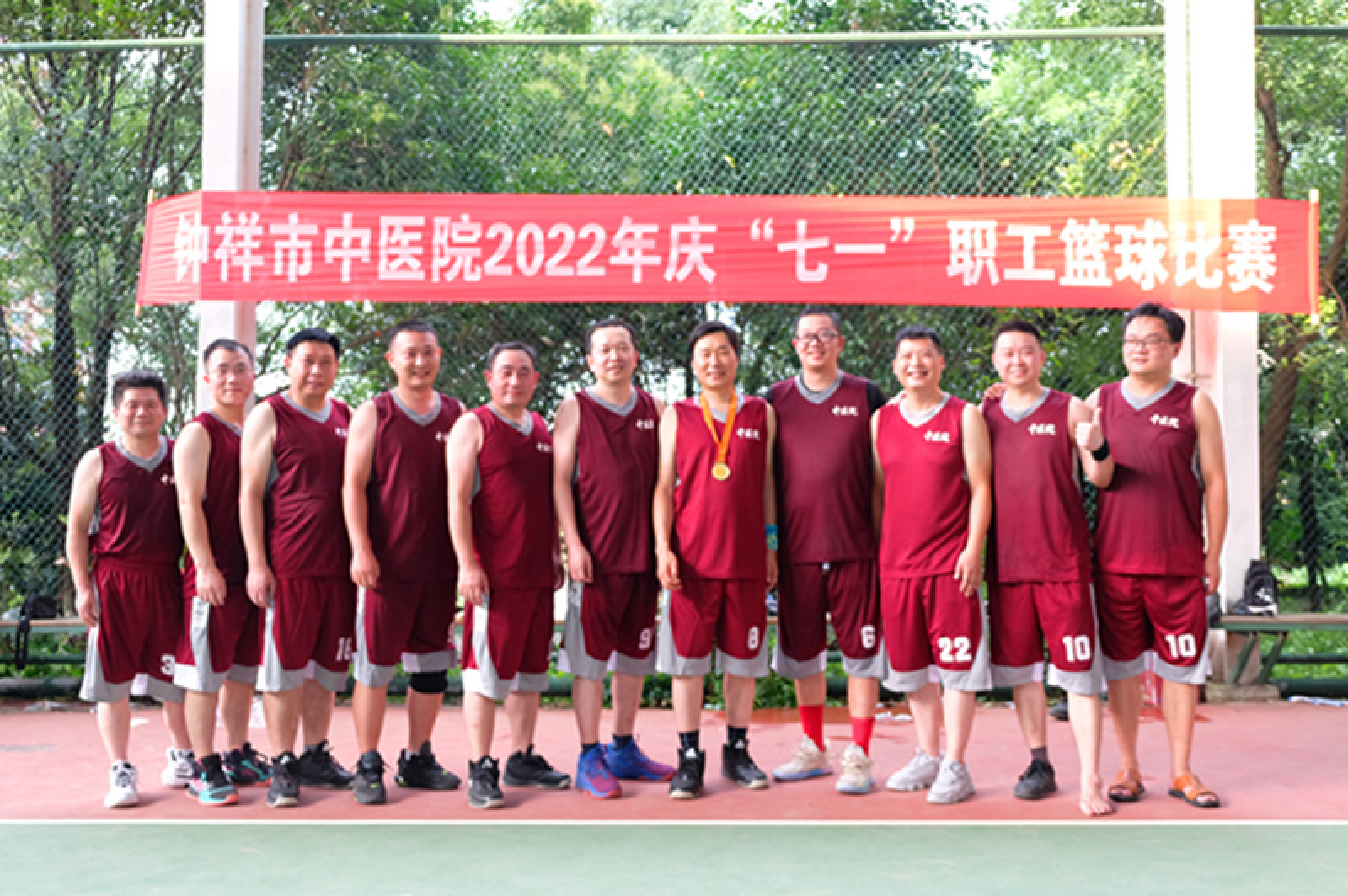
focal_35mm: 29
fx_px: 1085
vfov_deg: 44.9
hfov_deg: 63.7
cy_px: 448
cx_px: 674
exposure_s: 1/125
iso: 320
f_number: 2.8
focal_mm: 19.6
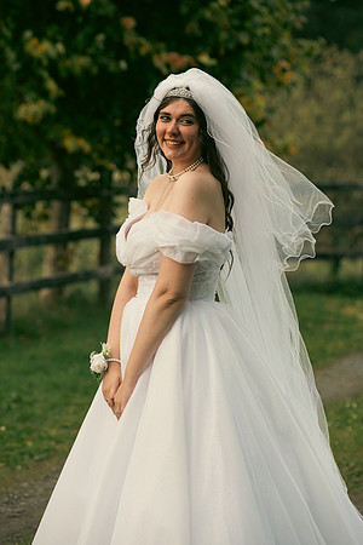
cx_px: 182
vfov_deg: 17.1
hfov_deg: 11.4
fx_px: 1815
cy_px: 272
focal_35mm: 120
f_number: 3.5
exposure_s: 1/200
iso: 320
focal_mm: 120
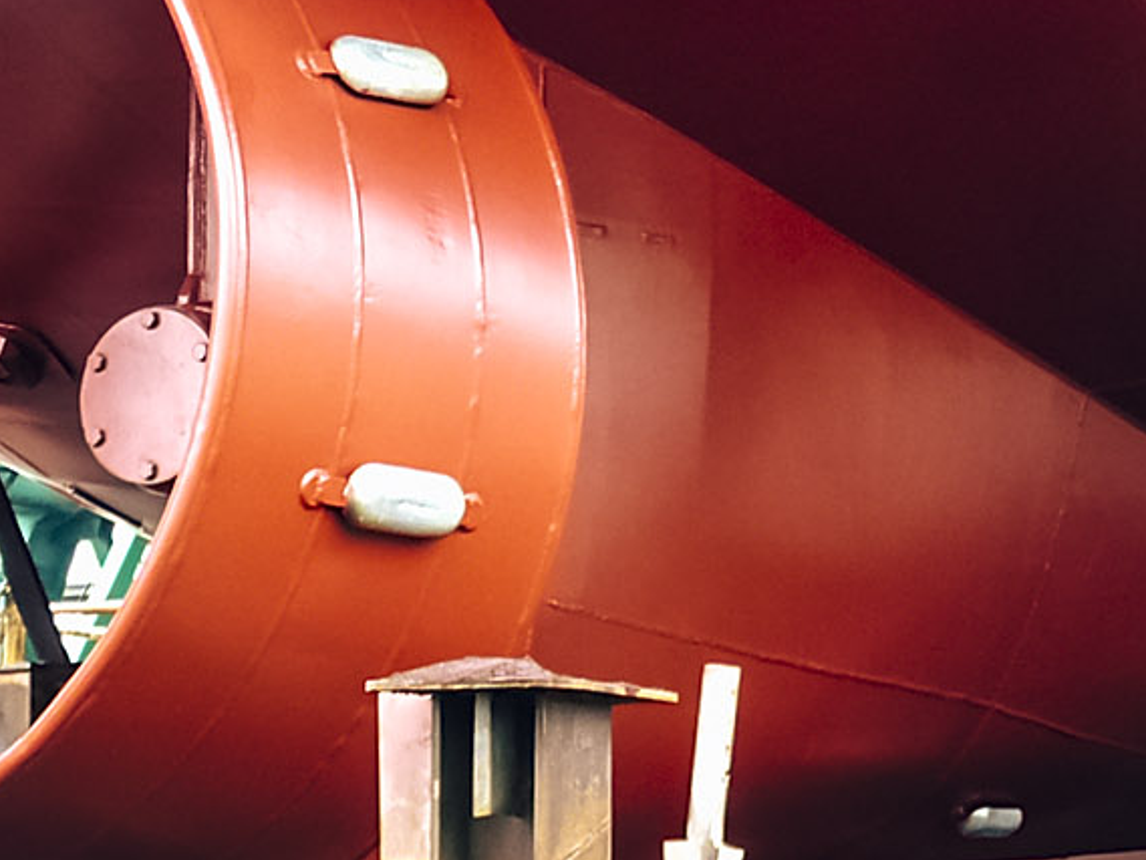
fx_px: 3444
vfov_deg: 13.9
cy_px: -137
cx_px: 479
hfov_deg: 18.9
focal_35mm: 104
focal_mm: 6.1
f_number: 2.8
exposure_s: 1/60
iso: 80
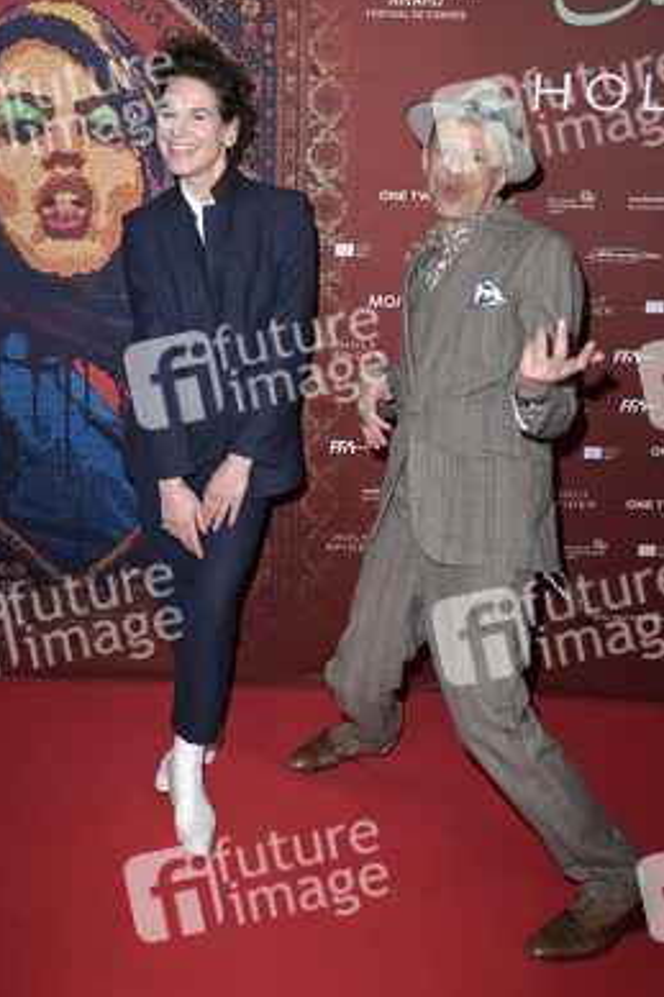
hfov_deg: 35.9
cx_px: 331
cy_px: 497
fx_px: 1024
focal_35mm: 37
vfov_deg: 51.9
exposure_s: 1/250
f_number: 5.6
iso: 400
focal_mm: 36
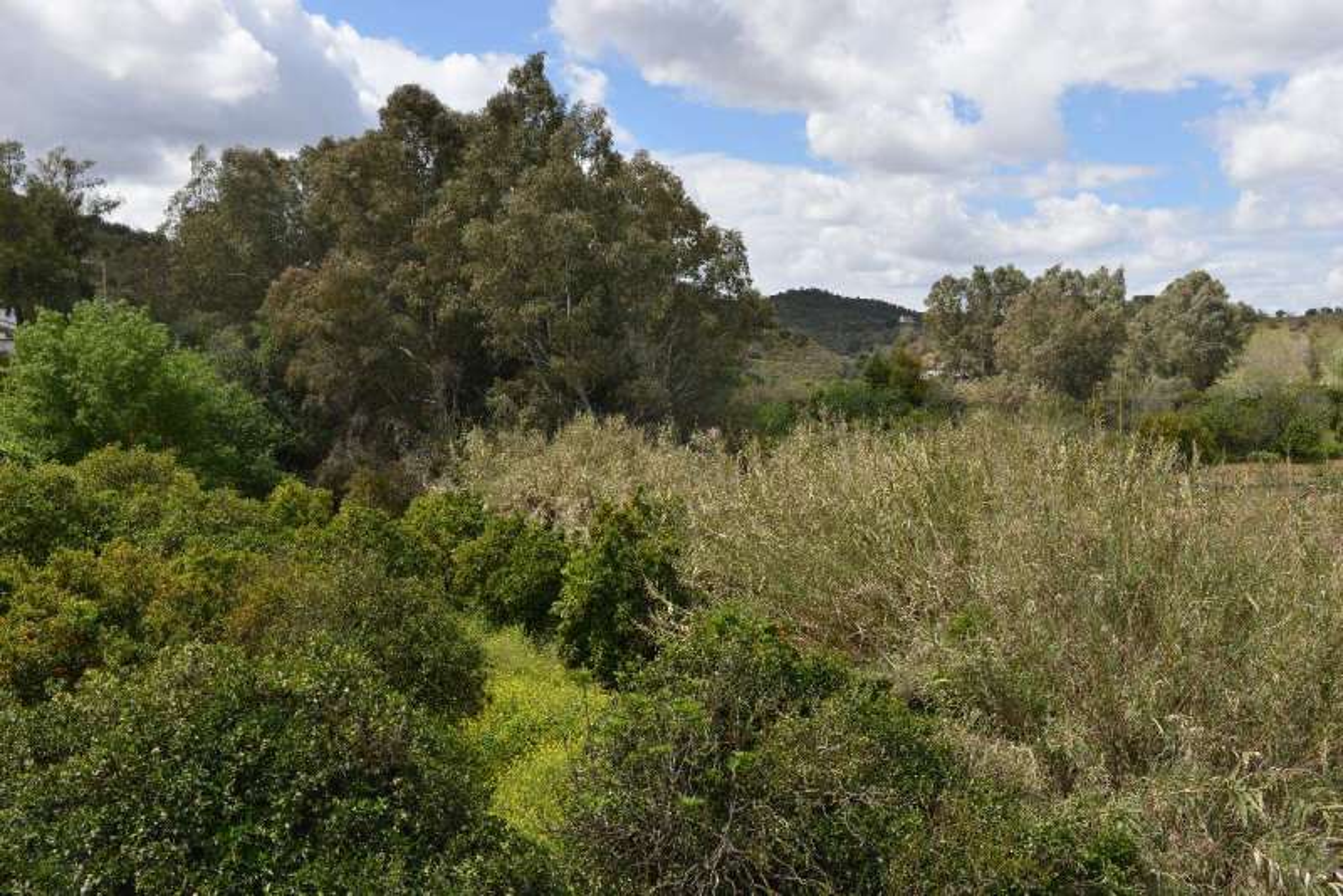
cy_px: 448
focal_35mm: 29
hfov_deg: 63.6
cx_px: 672
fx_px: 1082
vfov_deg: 45.0
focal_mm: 29
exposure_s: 1/200
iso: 125
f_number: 10
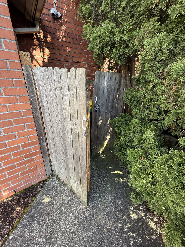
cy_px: 124
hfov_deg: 85.7
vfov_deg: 102.1
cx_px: 92
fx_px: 100
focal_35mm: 14
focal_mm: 2.22
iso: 64
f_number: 2.2
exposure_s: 1/99
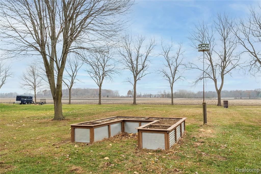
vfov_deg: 47.9
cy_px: 87
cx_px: 130
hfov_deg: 67.4
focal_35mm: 27
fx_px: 196
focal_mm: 18
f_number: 5.6
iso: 640
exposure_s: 1/125
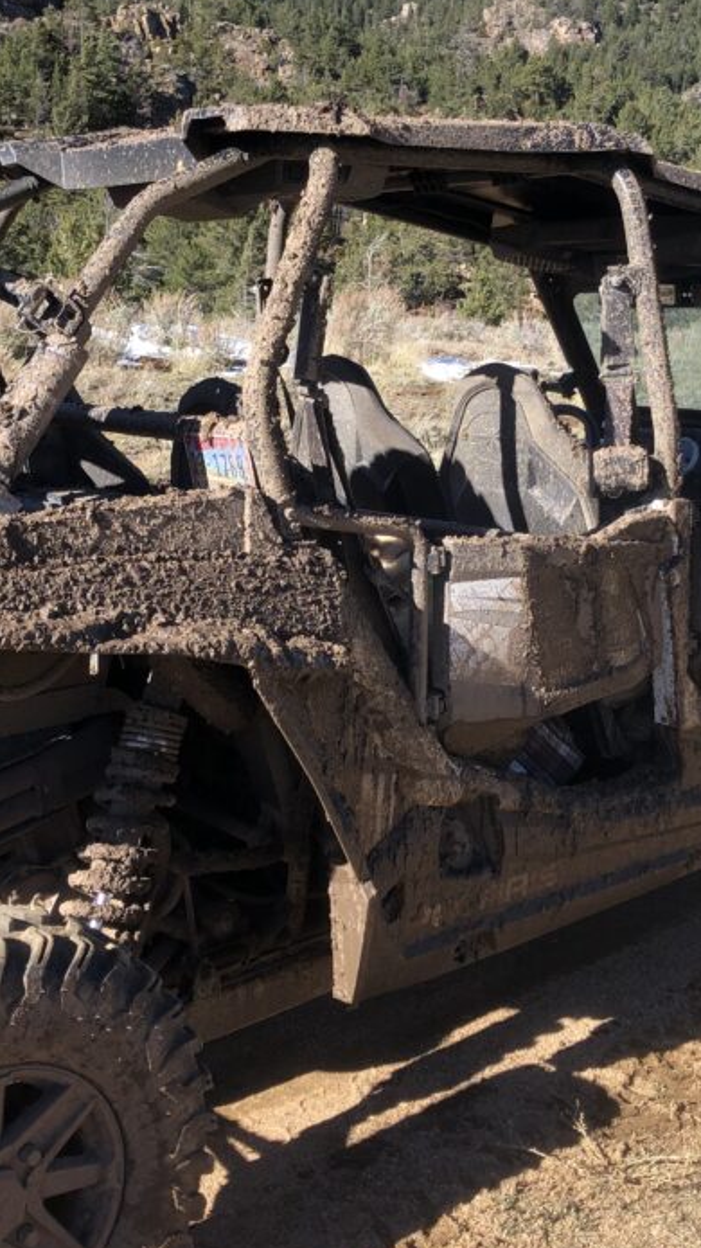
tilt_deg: -12.8
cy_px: 583
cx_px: 370
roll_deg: +2.2
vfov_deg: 45.5
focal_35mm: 45
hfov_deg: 26.5
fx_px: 1488
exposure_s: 1/823
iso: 20
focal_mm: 3.99
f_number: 1.8
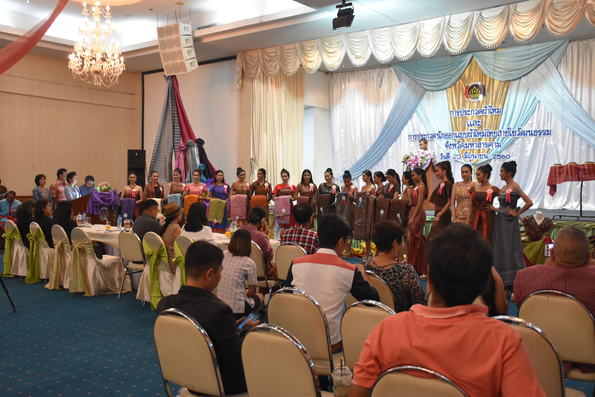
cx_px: 298
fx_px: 595
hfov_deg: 53.1
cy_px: 198
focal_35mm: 36
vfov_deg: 36.9
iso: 2200
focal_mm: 24
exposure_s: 1/60
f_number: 3.8
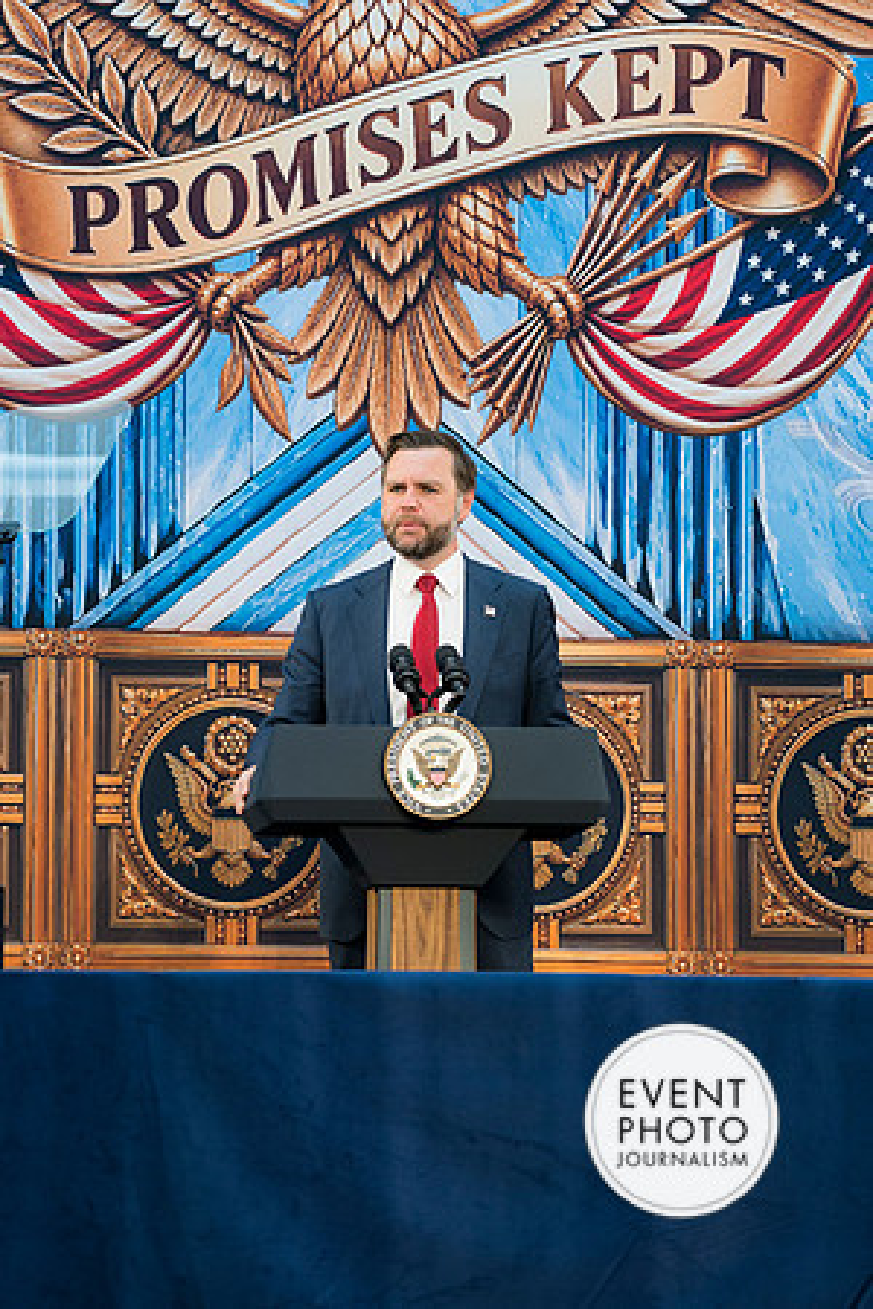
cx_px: 436
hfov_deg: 9.7
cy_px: 654
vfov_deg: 14.4
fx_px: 5165
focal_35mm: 142
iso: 500
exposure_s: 1/320
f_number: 2.8
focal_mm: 95
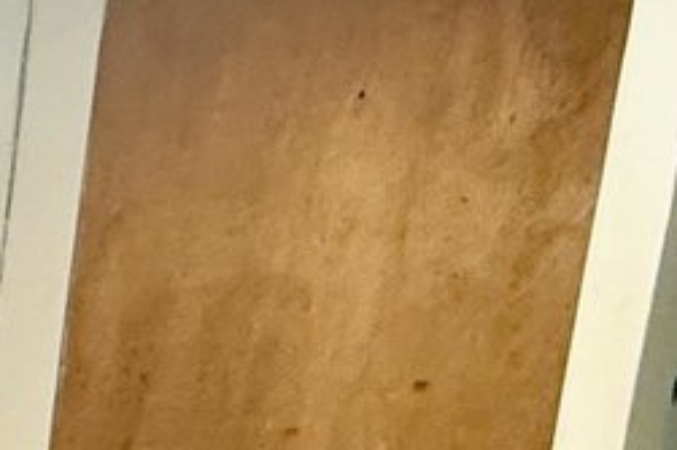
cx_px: -631
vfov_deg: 13.5
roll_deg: -0.8
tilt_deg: -15.1
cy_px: 752
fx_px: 1748
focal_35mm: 93
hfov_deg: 17.0
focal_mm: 2.22
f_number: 2.2
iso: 250
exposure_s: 1/60
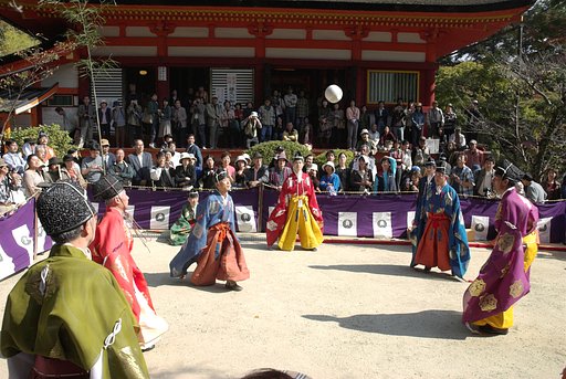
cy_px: 190
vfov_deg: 40.1
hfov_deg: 57.2
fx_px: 520
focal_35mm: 33
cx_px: 283
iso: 200
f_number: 8
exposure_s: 1/400
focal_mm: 22
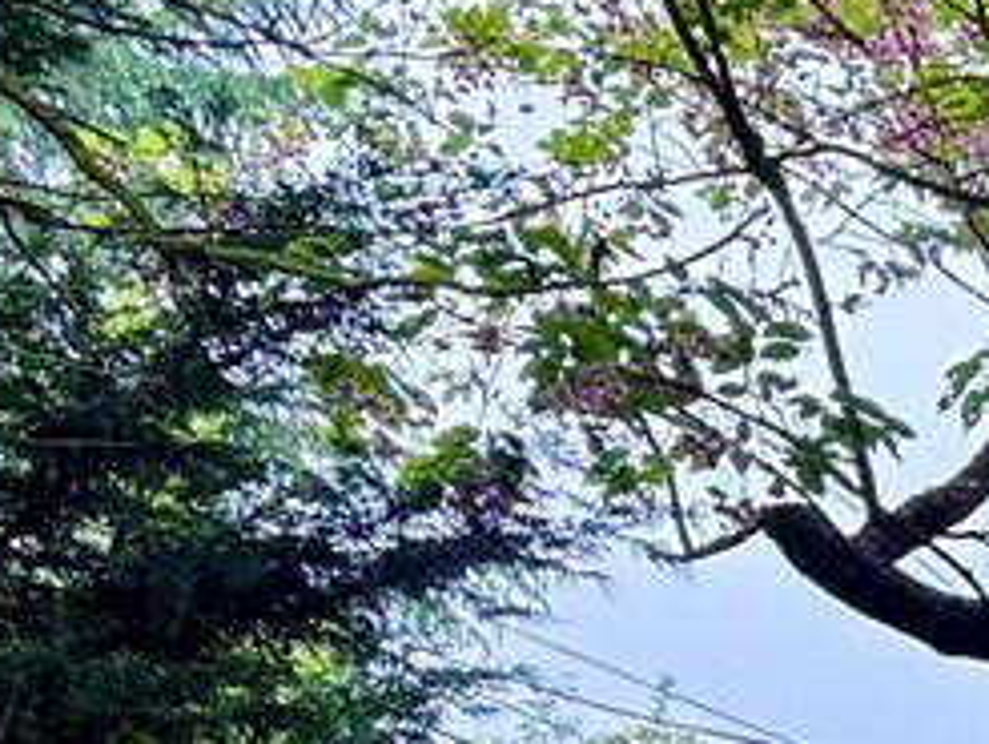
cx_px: 1998
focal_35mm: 156
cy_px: 1906
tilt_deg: +1.0
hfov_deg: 11.4
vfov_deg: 8.5
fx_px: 4461
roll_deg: -0.9
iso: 200
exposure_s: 1/150
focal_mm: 6.76
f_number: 1.78
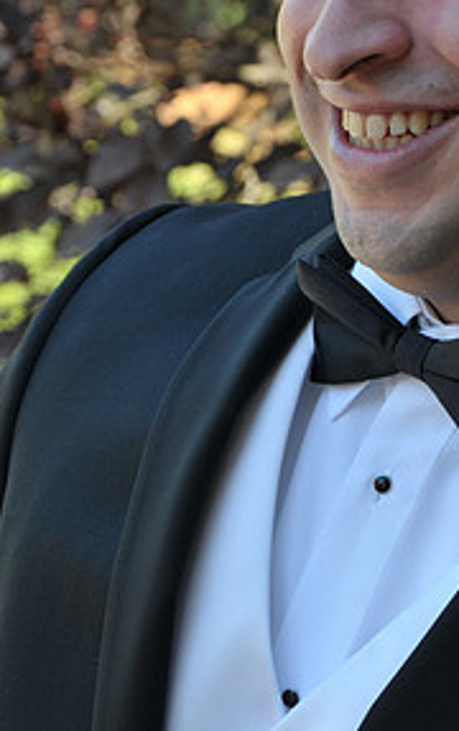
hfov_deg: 4.4
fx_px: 6029
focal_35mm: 302
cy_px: 188
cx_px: 455
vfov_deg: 6.9
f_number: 8
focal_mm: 98
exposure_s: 1/125
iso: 250
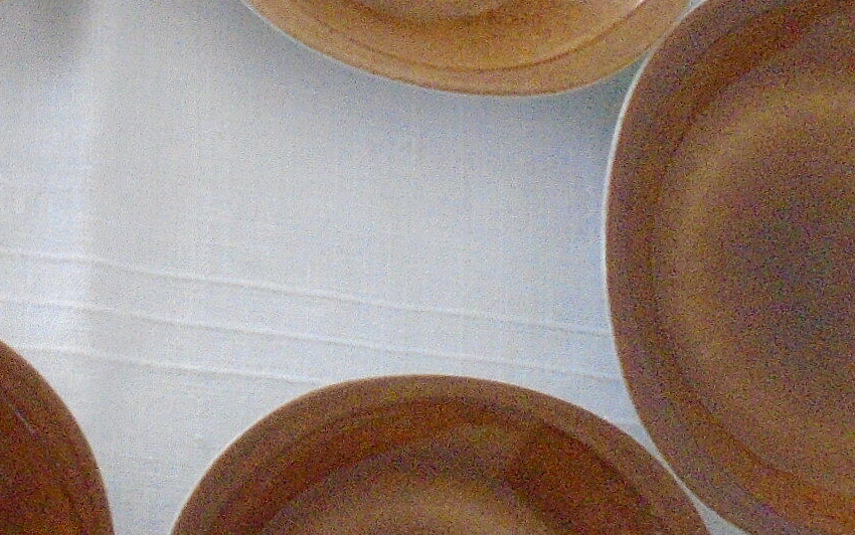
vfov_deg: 15.5
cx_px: -76
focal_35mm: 84
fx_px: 1958
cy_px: 200
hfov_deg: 23.2
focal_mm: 4.6
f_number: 3.2
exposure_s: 1/100
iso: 800
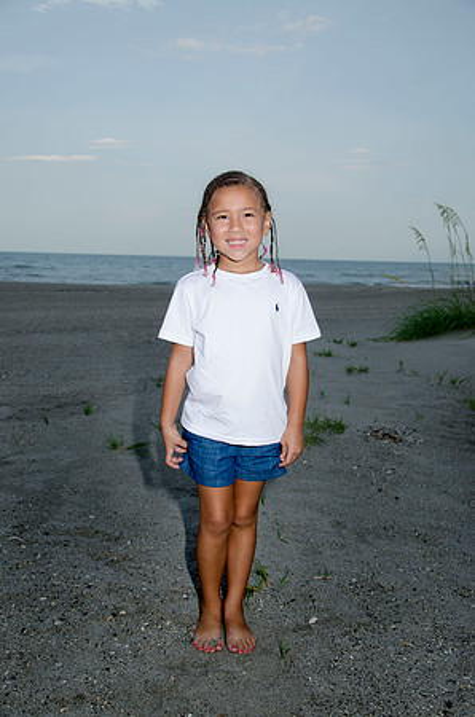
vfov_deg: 46.5
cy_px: 358
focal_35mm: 42
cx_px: 238
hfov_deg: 31.8
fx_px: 835
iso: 100
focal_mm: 28
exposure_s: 1/250
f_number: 5.6
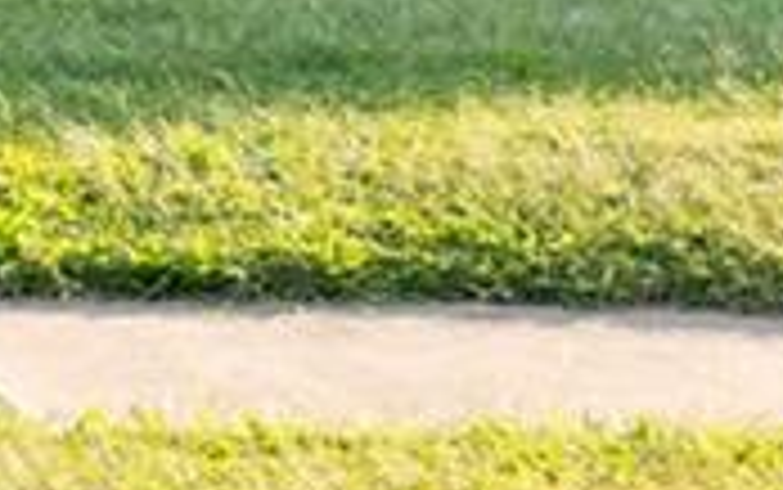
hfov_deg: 9.3
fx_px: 4100
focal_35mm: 192
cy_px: -578
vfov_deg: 6.6
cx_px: -1310
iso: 100
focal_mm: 32
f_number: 8
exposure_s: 1/20
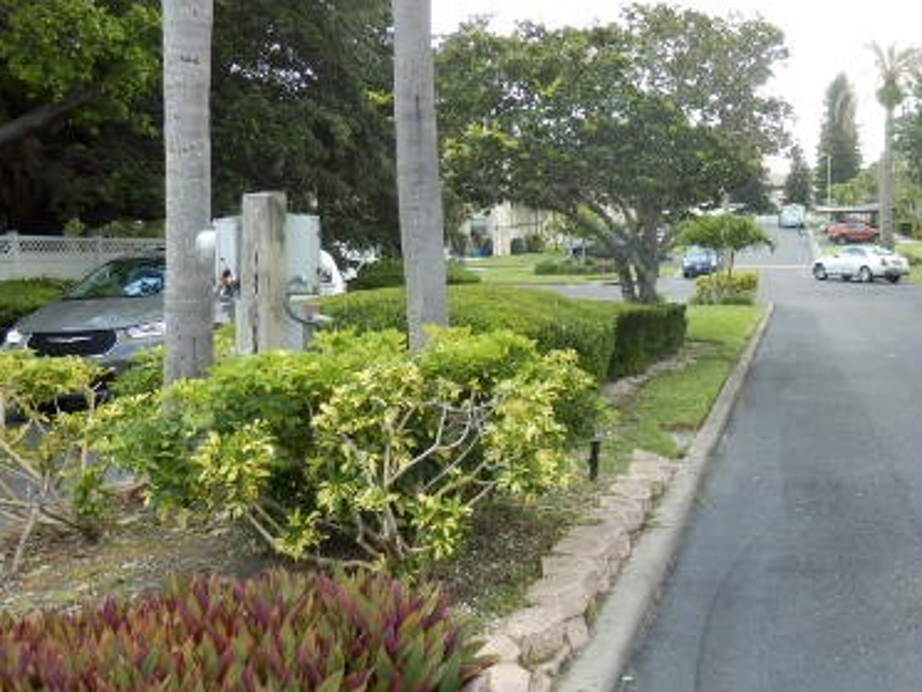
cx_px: 736
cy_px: 278
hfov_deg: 41.9
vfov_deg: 33.5
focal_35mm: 43
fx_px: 1145
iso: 80
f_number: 3
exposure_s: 1/160
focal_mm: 4.5
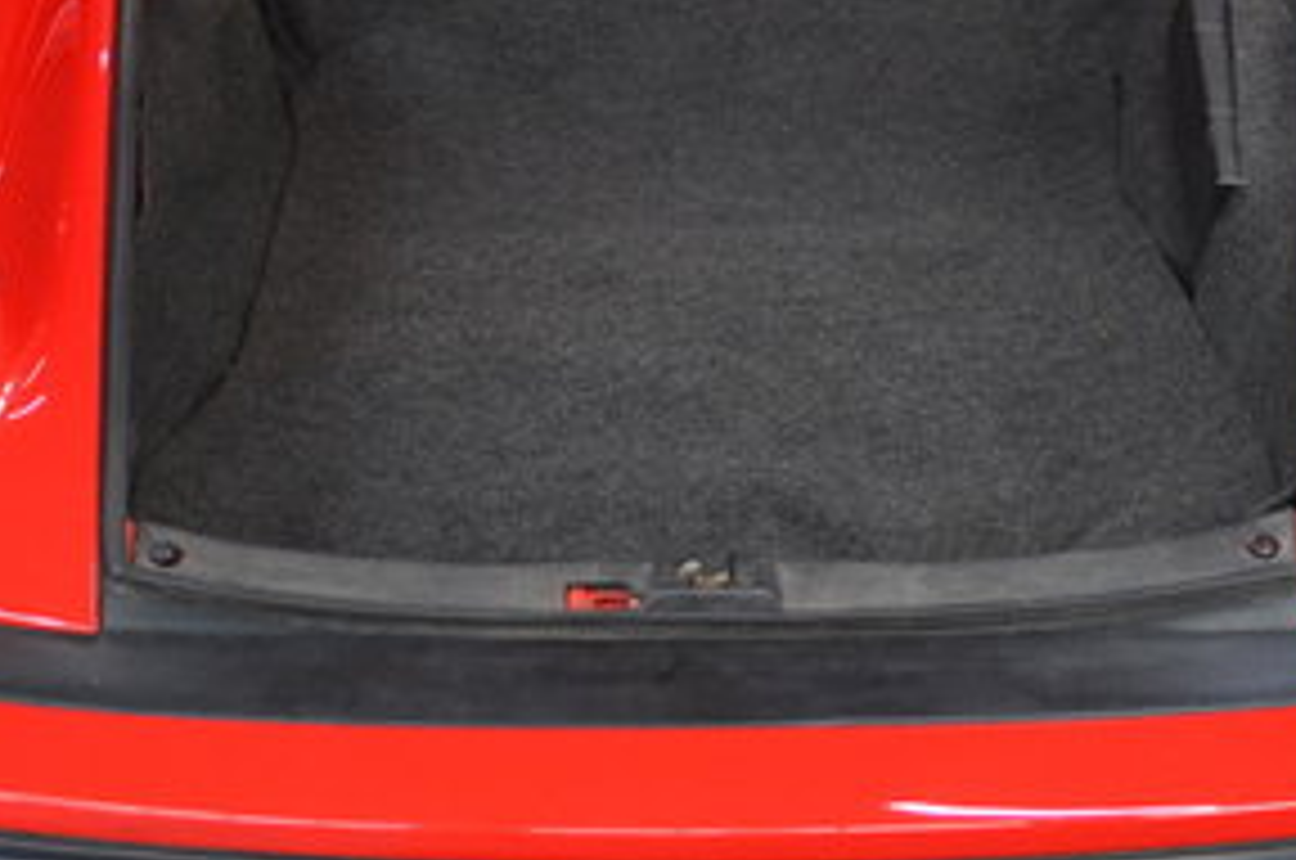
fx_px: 2875
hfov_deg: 25.4
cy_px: -20
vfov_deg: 16.6
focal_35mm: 80
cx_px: 711
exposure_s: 1/60
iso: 720
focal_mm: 20
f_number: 4
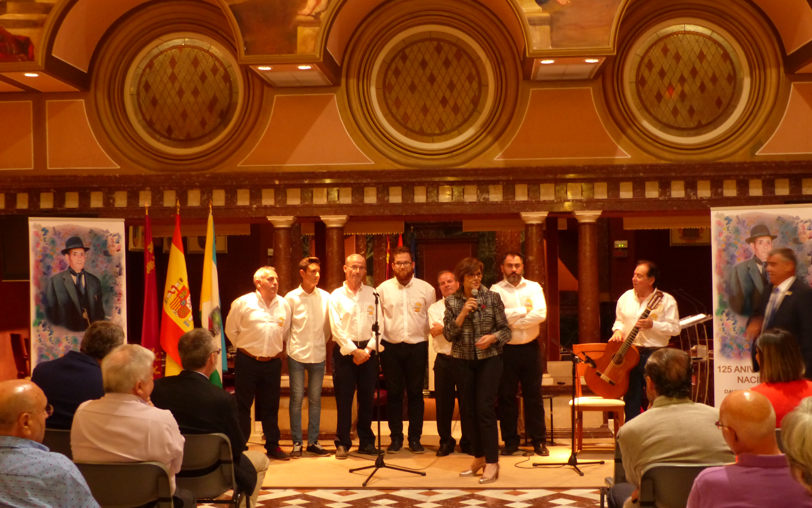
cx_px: 405
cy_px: 258
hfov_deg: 41.8
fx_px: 1062
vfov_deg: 26.9
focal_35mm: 48
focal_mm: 8.1
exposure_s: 1/8
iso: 400
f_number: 3.2
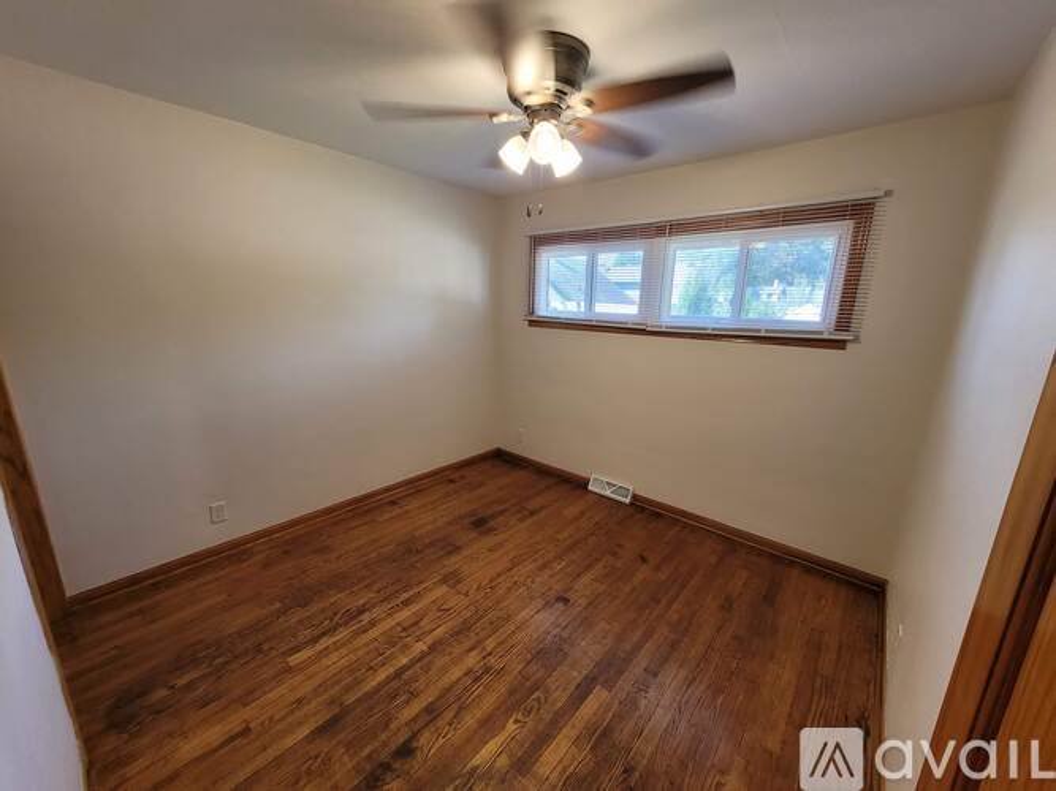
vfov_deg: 89.9
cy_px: 396
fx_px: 397
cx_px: 528
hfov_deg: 106.2
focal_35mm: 13
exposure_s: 1/60
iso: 125
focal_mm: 1.74
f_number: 2.2
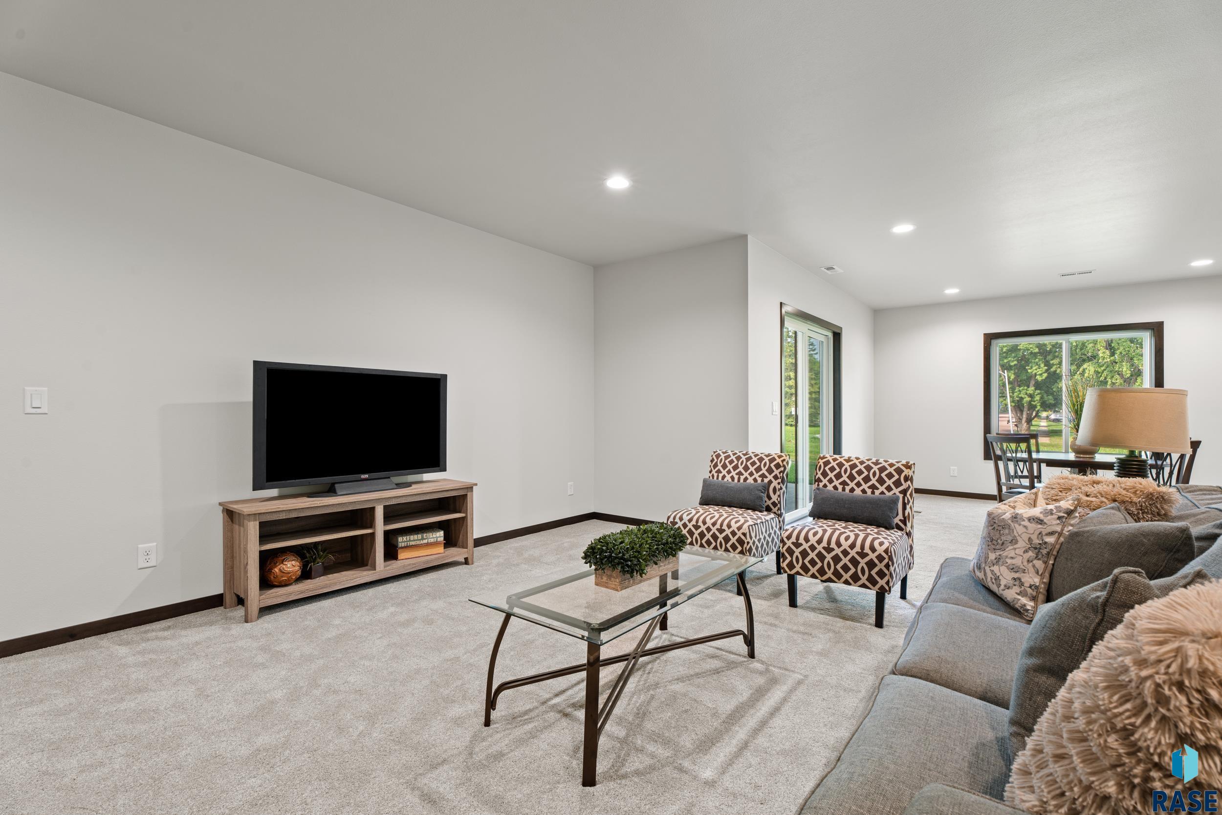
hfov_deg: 96.7
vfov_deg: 73.8
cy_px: 408
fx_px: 543
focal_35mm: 16
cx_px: 611
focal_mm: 16
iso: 250
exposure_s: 1.6
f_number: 9
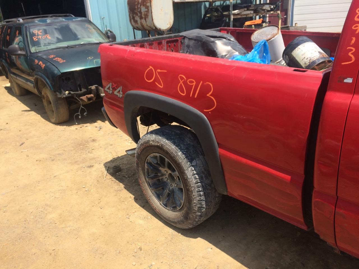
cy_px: 134
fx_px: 301
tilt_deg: -19.5
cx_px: 180
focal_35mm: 29
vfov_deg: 48.2
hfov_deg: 61.7
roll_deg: +1.4
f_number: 2.2
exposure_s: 1/1466
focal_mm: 4.15
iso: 32
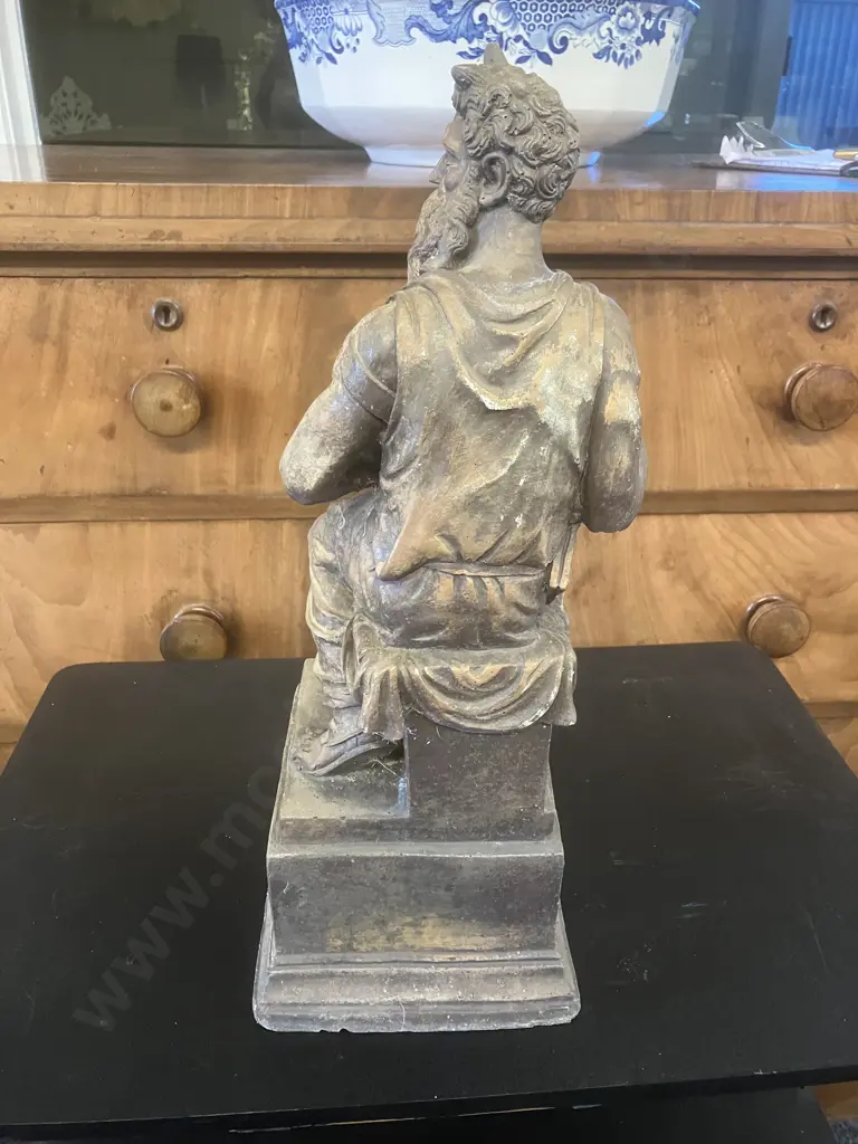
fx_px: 925
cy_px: 572
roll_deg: -1.2
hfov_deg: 49.7
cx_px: 429
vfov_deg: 63.4
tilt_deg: -24.6
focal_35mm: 28
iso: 250
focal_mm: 3.99
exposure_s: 1/33
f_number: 1.8
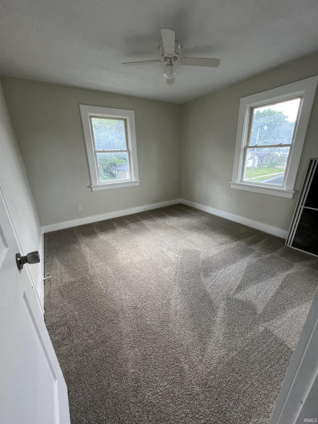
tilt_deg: -18.6
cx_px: 159
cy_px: 212
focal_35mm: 13
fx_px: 159
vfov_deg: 106.2
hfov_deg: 89.9
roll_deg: +3.0
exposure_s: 1/99
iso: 100
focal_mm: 1.57
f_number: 1.8
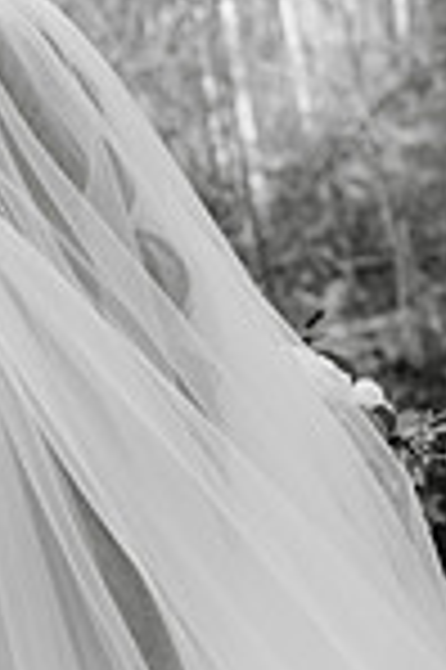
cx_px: -171
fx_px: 1974
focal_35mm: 106
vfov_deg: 18.6
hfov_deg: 12.4
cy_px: 728
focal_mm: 35
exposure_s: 1/200
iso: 400
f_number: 4
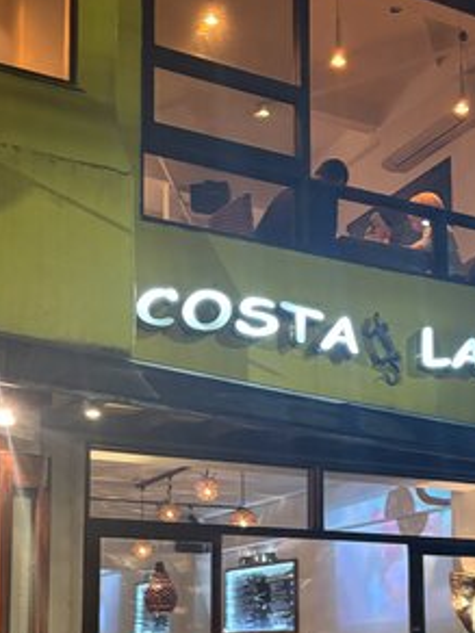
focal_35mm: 57
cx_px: 260
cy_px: 527
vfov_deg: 32.6
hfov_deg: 25.6
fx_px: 1043
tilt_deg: +5.9
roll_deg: +1.5
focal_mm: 6
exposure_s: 1/33
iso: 500
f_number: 1.6
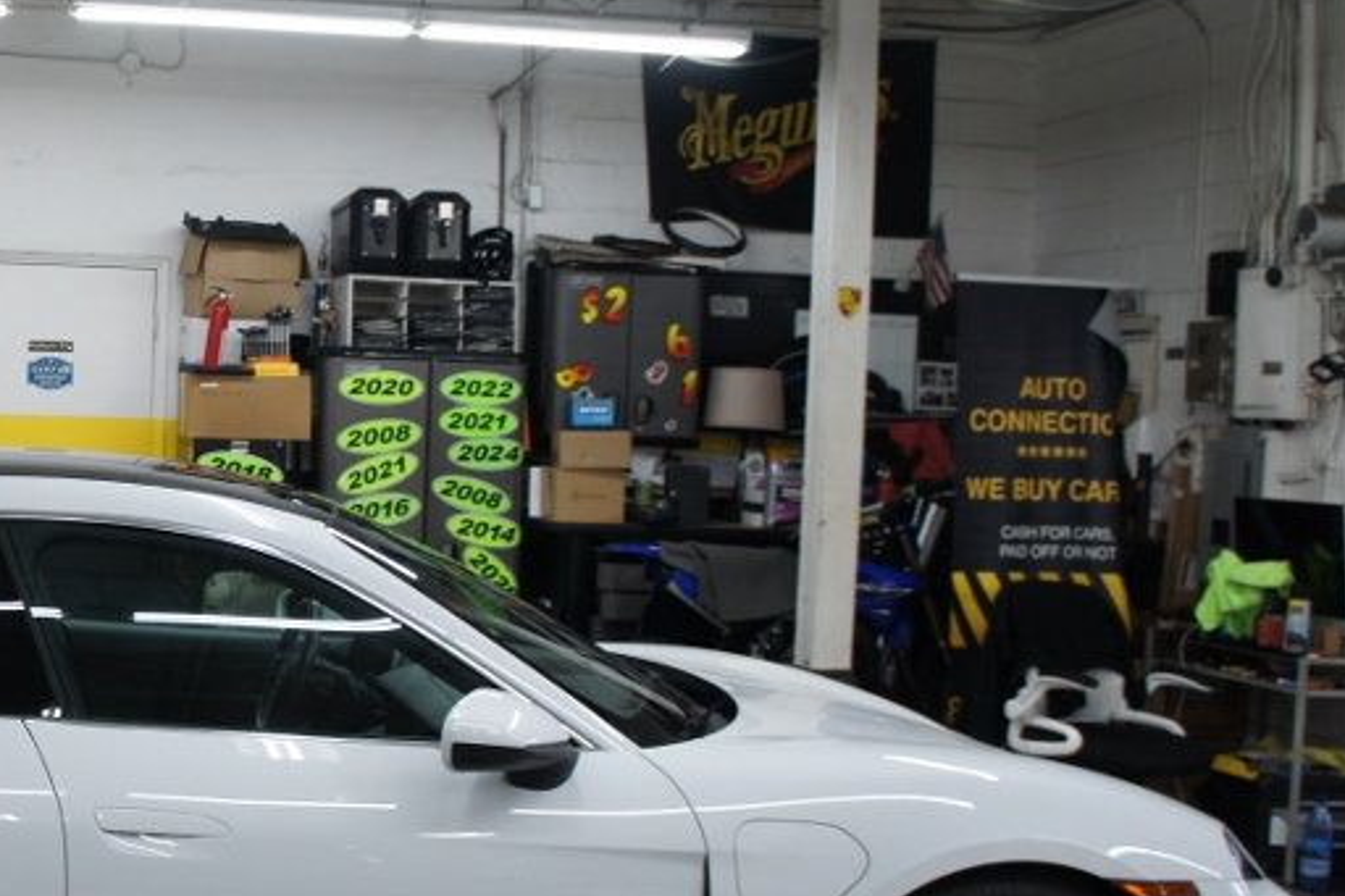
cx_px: 95
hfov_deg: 34.5
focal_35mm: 54
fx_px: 2017
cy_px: 493
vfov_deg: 25.0
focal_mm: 18
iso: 200
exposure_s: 1/30
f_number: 4
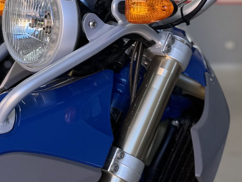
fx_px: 552
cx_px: 96
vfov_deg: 18.6
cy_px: 74
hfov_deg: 24.7
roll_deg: +0.7
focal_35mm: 79
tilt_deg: -8.3
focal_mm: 6.76
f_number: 1.78
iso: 64
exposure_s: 1/171
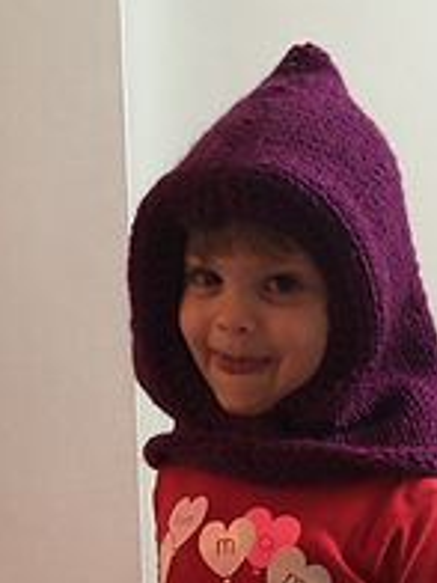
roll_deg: -0.3
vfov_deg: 25.2
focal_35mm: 74
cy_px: 571
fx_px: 1246
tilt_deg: -15.2
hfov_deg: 19.8
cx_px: 314
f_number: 2.2
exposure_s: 1/30
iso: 125
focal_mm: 4.15
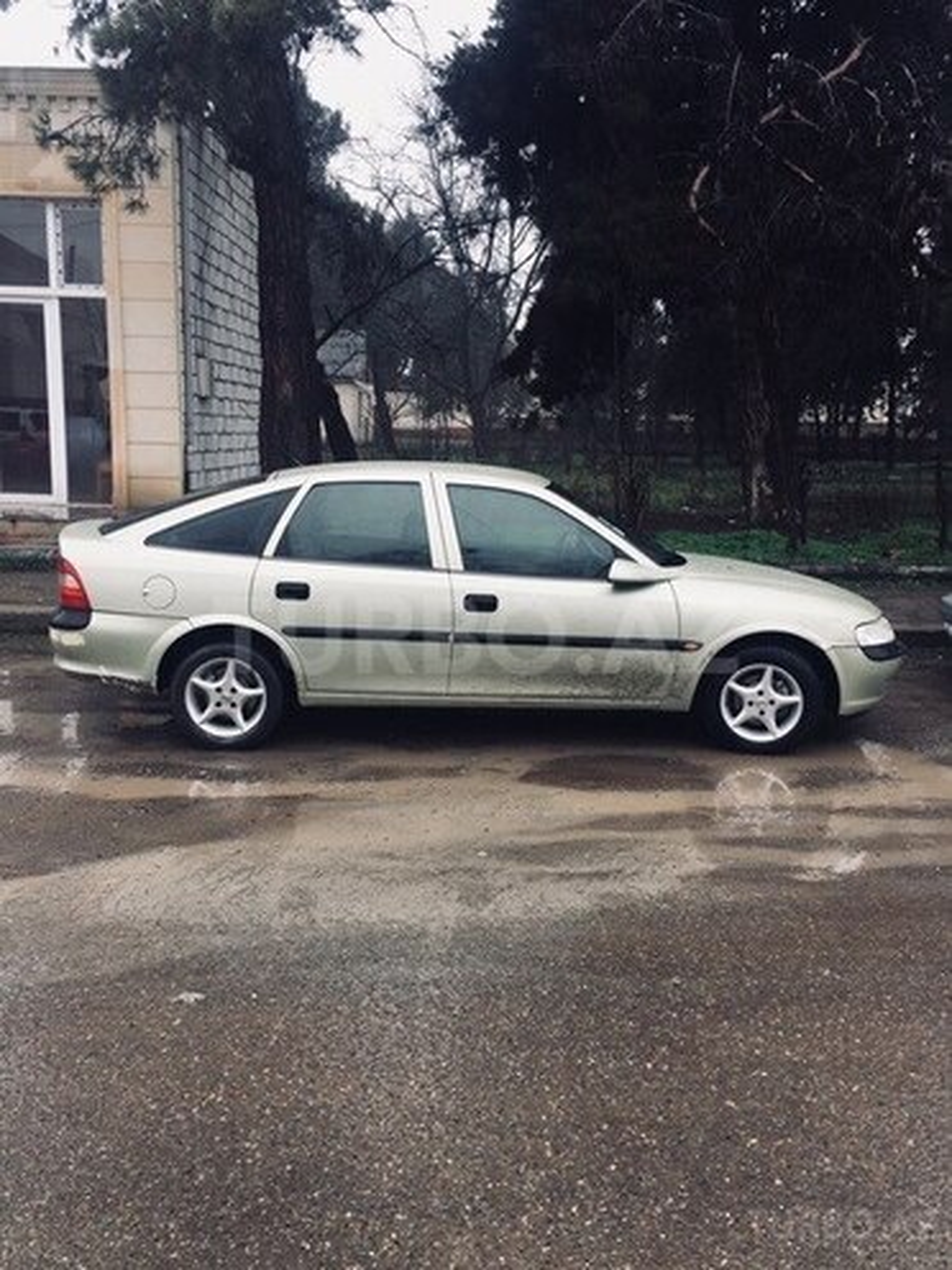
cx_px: 476
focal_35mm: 29
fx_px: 1063
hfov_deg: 48.2
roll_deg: -1.5
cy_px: 635
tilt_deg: -10.0
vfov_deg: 61.7
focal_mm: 4.15
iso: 32
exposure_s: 1/149
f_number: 2.2
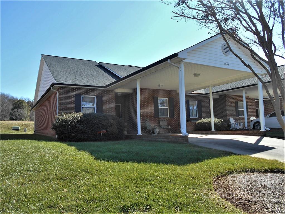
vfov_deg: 53.1
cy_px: 107
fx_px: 214
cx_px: 142
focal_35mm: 26
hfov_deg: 67.3
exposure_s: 1/500
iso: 80
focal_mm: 4.6
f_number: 3.2
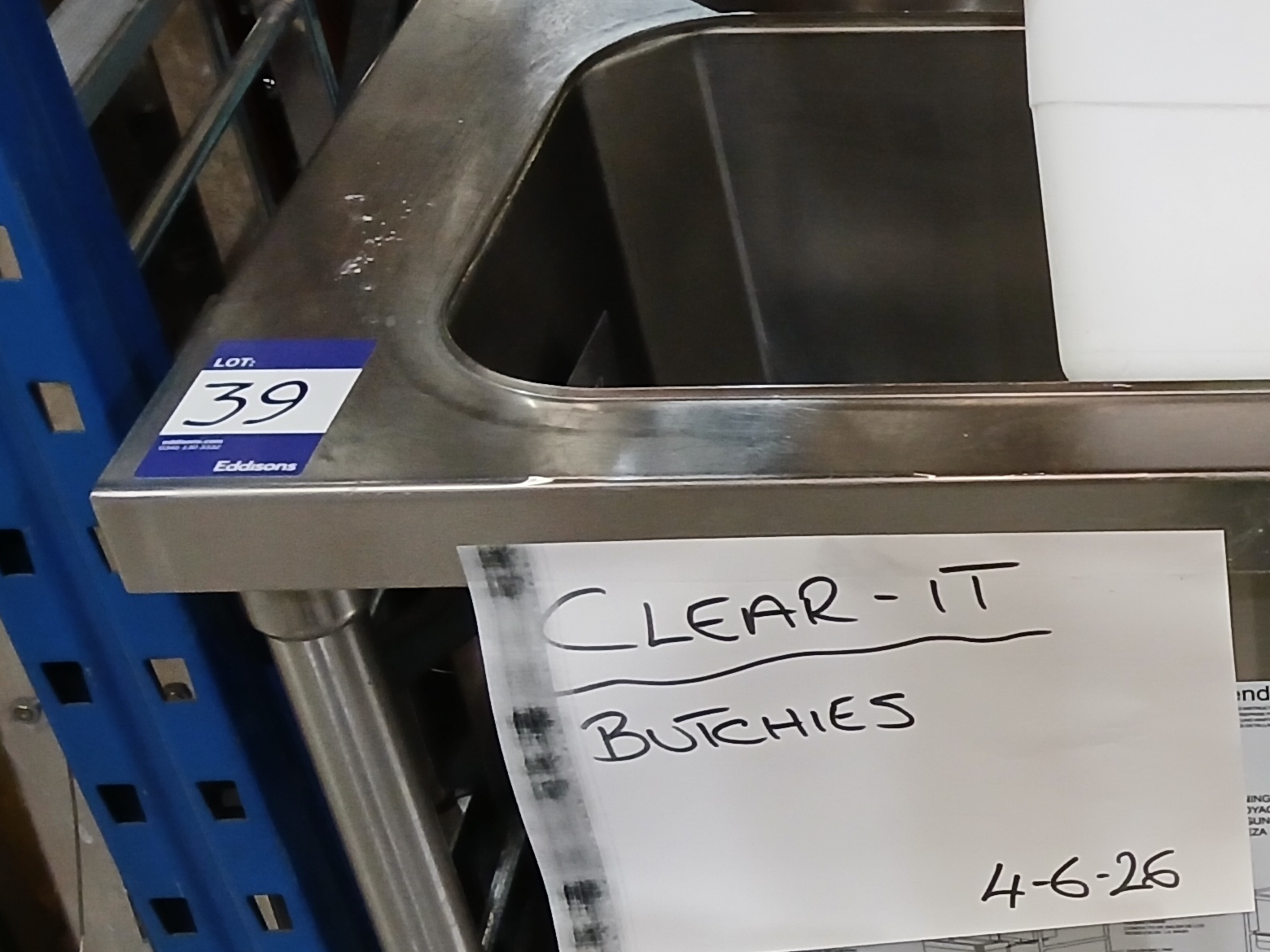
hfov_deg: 25.2
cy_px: 678
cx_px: 1591
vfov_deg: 21.5
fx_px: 2495
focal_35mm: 68
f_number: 1.8
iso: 400
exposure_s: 1/25
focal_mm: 3.98
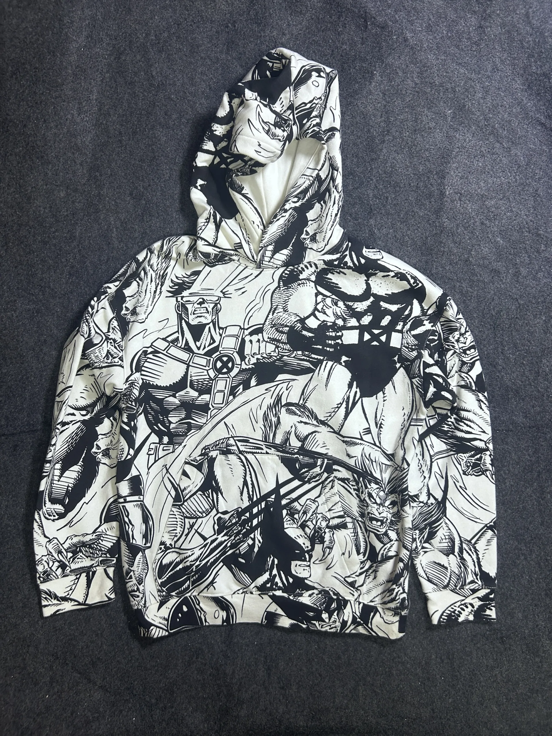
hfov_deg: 53.1
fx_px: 553
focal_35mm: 26
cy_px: 368
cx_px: 276
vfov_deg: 67.3
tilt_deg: -63.1
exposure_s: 1/50
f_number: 1.5
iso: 125
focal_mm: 5.7
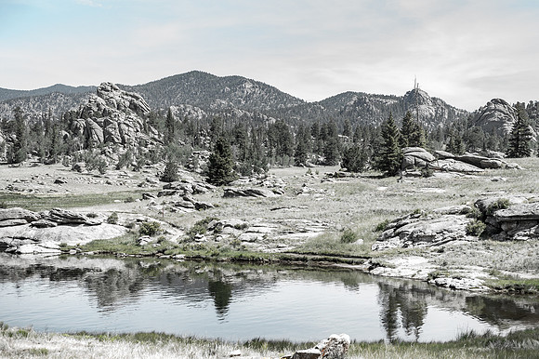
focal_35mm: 70
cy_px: 180
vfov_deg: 19.4
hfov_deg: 28.9
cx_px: 270
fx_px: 1047
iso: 800
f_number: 13
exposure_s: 1/1250
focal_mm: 70
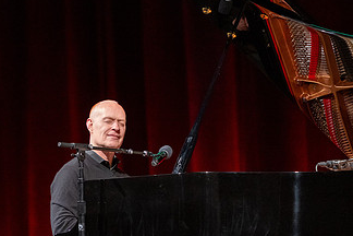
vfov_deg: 3.9
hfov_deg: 5.9
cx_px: 122
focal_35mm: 352
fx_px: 3451
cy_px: 163
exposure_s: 1/320
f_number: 2.8
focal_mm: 155
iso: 1600
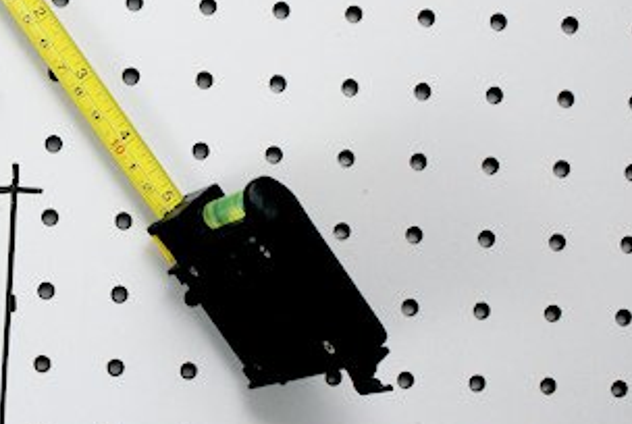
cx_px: 15
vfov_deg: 15.8
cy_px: 195
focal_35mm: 87
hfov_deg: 22.5
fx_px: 1530
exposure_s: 1/50
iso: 400
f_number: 5
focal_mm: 28
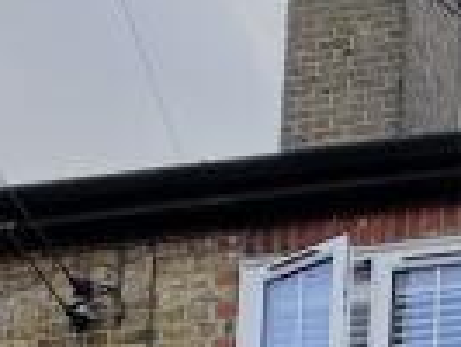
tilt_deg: +6.6
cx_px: 828
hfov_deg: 16.5
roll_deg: -0.1
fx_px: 1333
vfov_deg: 11.1
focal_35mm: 100
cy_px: 958
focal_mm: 2.22
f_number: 2.2
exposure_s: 1/631
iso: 71
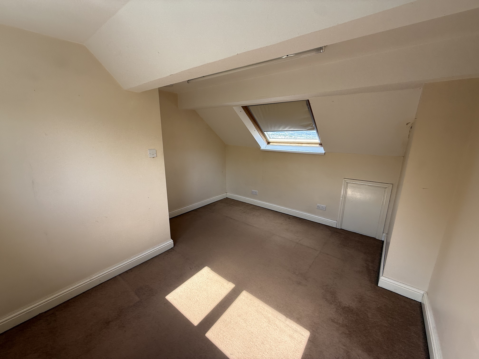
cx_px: 240
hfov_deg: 102.1
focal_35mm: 14
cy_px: 180
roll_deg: +0.1
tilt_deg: -12.7
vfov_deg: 85.7
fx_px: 194
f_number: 2.2
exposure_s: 1/173
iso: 64
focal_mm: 2.22
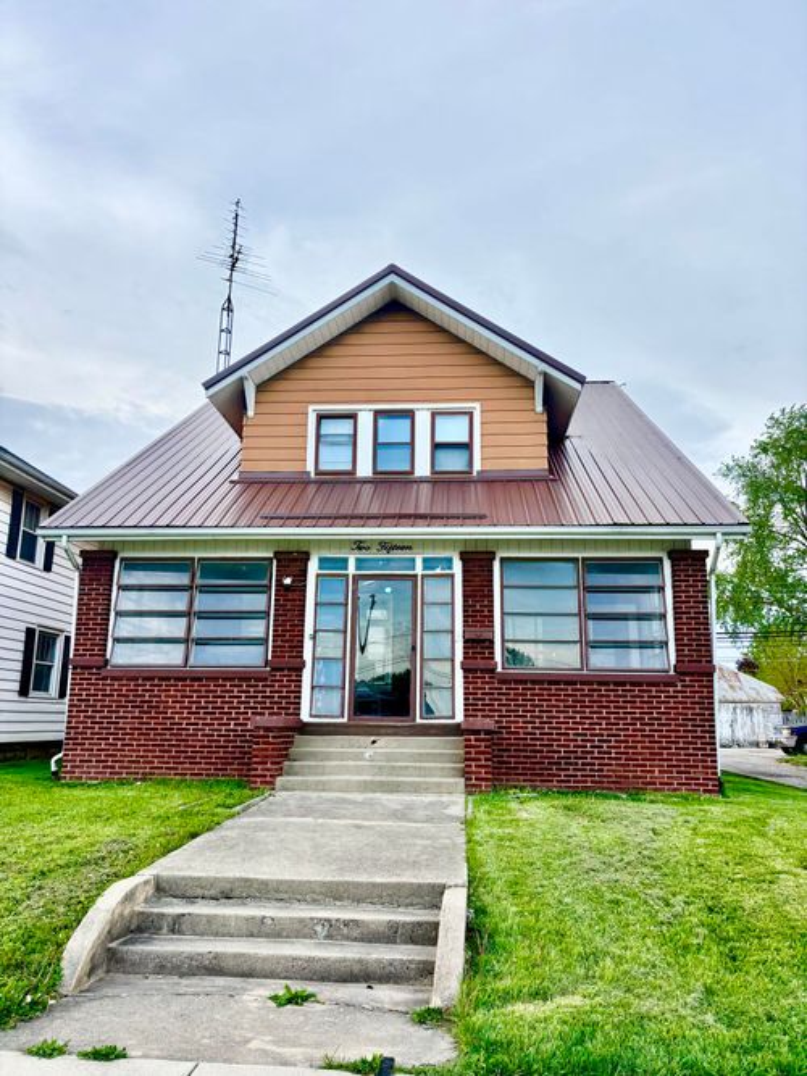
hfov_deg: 53.0
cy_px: 538
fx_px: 808
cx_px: 404
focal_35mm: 26
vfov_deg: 67.3
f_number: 1.6
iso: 50
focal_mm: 5.96
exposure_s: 1/615
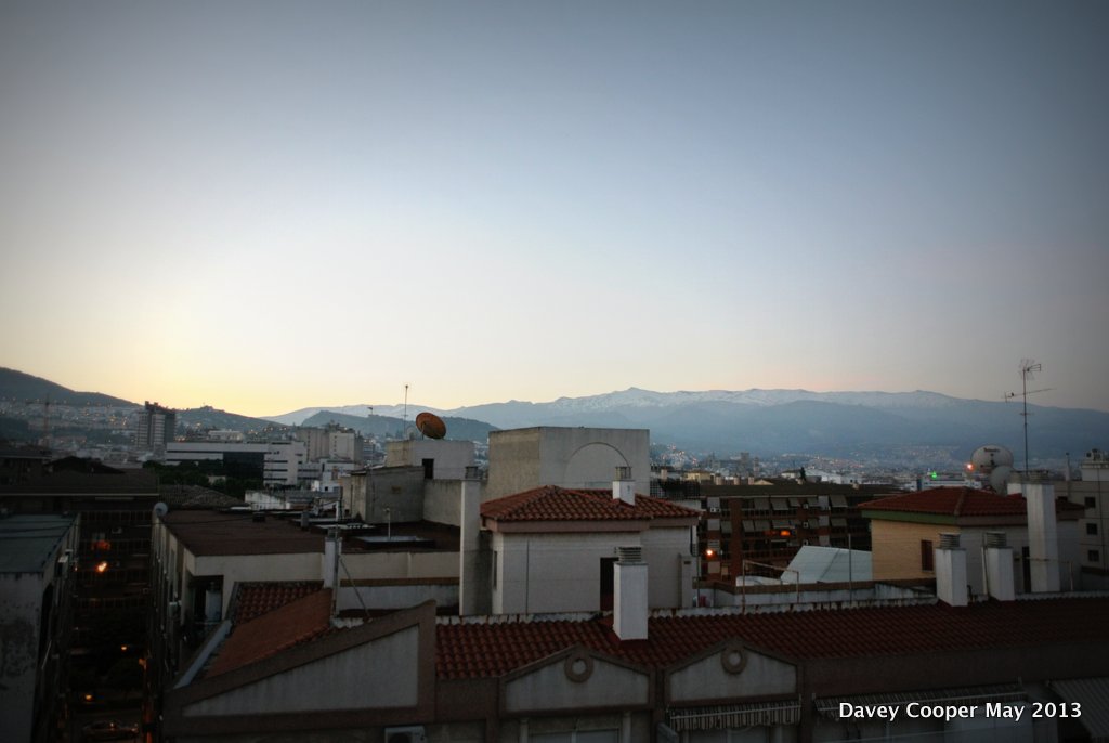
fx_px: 833
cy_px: 372
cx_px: 554
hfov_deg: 67.3
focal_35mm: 27
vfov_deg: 48.1
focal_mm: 10
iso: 280
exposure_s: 1/60
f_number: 2.8
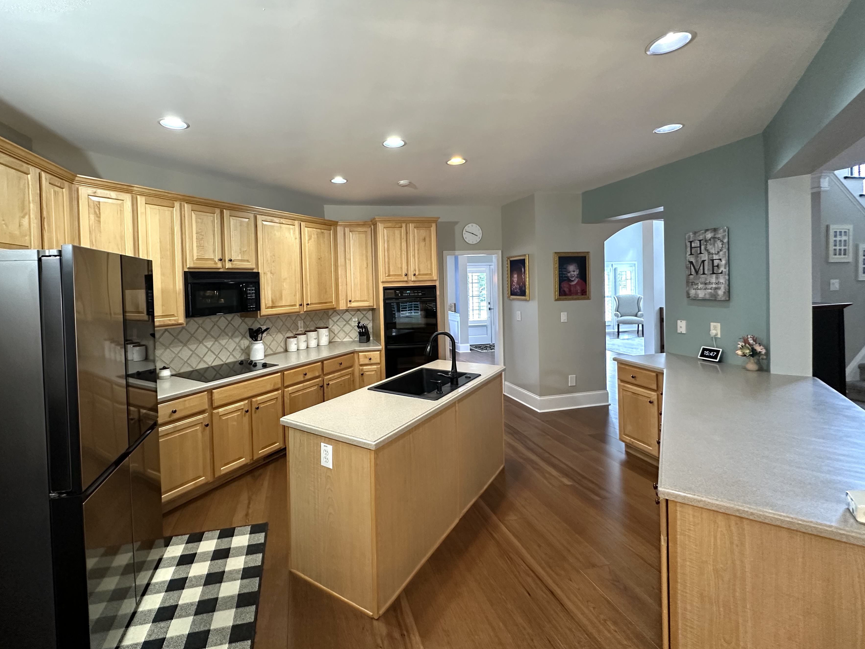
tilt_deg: -0.7
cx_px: 372
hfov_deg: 93.9
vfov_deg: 77.9
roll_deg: +1.0
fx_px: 400
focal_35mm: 16
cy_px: 292
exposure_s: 1/60
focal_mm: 2.22
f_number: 2.2
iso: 320
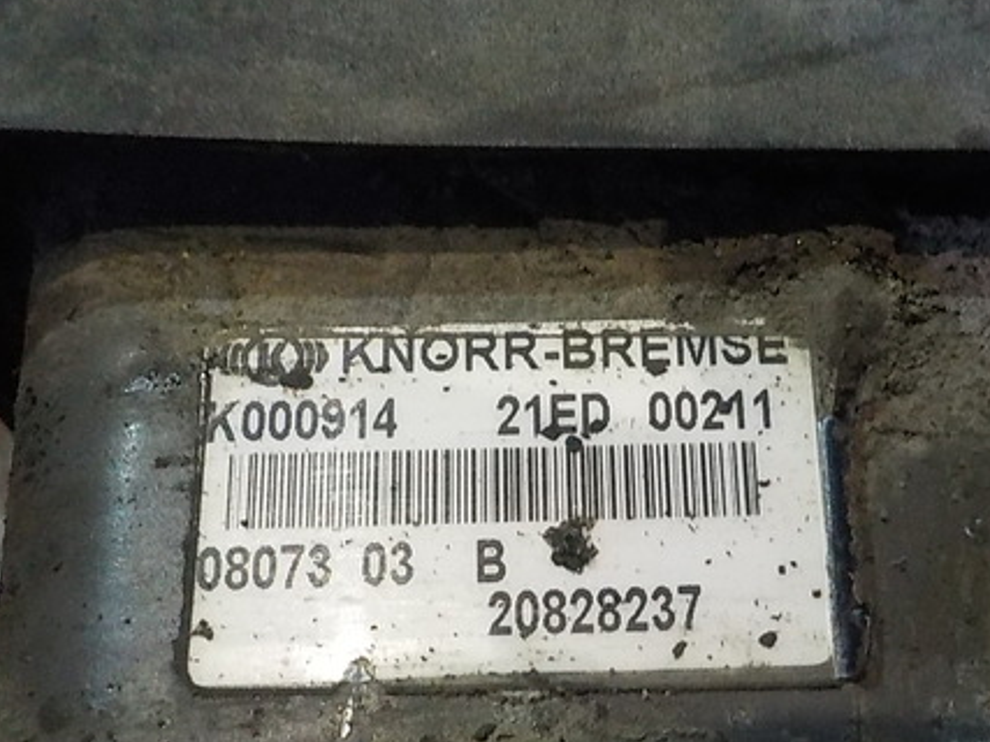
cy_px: 543
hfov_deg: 41.7
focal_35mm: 45
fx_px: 1287
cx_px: 640
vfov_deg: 31.7
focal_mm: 4.1
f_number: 3.3
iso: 800
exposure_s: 1/50
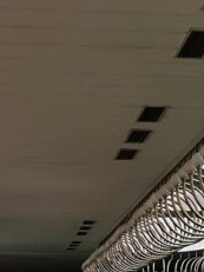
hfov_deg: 19.5
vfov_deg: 23.6
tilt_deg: -0.3
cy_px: 333
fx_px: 590
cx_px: 54
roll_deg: +0.2
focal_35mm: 75
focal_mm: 4.2
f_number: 1.6
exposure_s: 1/60
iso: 200
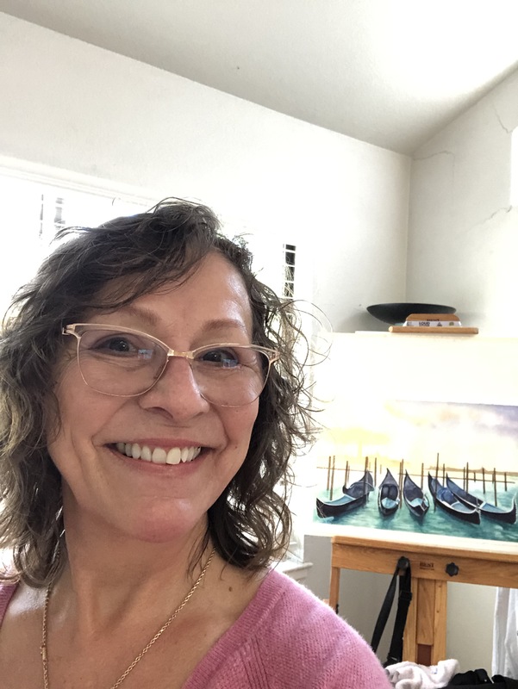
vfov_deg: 56.8
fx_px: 638
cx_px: 259
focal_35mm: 32
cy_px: 344
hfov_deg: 44.2
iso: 320
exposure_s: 1/60
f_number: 2.2
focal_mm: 2.87
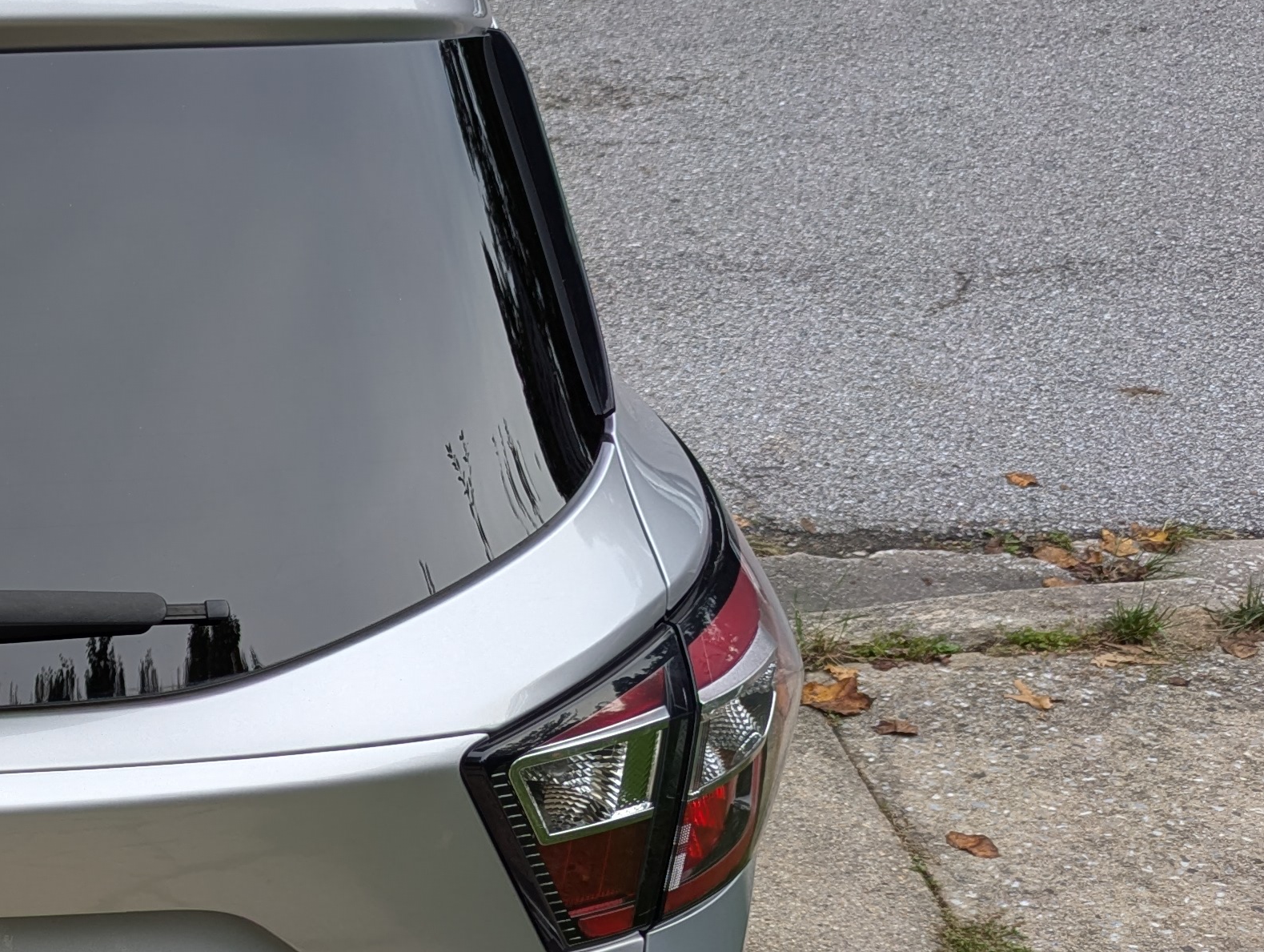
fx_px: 2267
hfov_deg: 26.6
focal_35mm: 62
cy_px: 721
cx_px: -354
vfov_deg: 23.5
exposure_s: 1/146
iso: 43
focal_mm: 6.81
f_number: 1.85
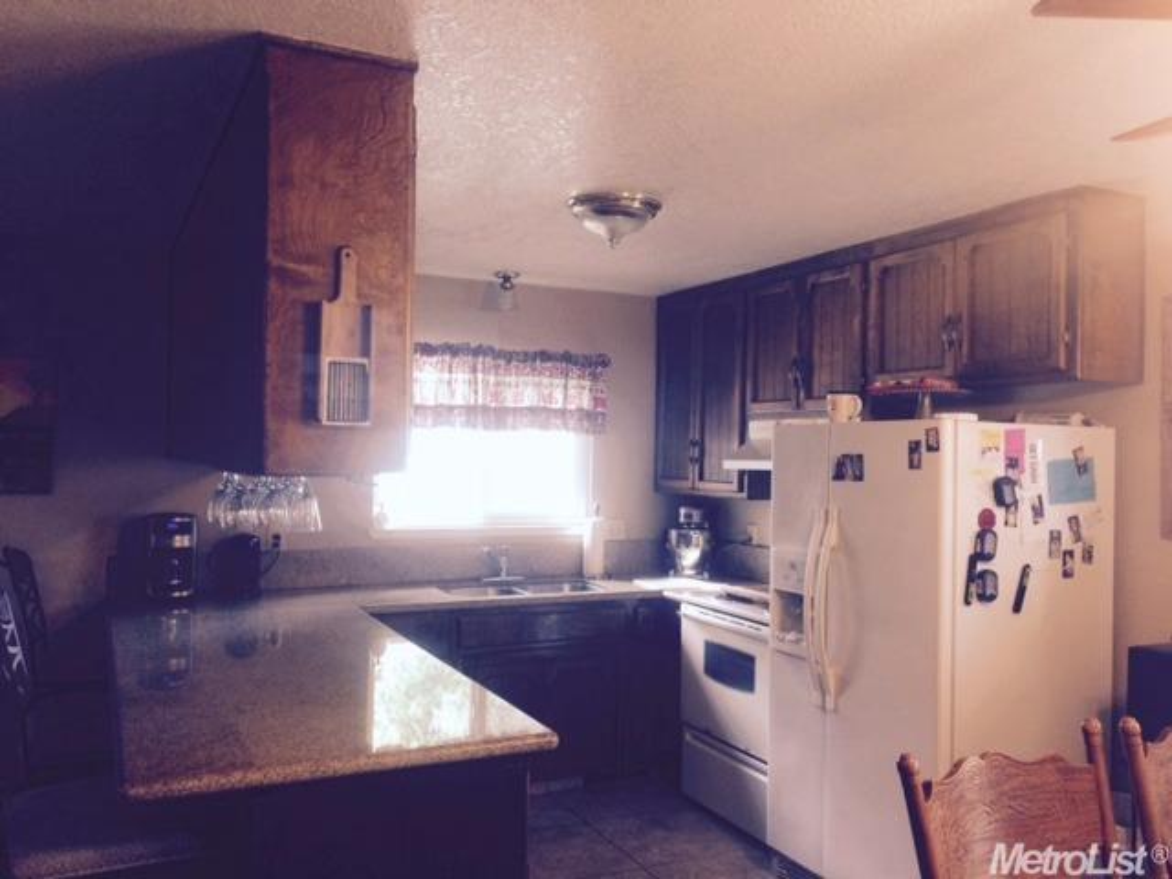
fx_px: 982
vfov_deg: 48.2
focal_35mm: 29
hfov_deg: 61.7
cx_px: 586
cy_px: 440
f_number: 2.2
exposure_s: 1/30
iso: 125
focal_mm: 4.15
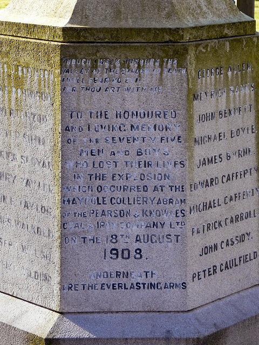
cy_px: 172
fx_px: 1047
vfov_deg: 18.7
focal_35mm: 105
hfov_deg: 14.1
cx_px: 130
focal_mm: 18.8
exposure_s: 1/236
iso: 160
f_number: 4.5
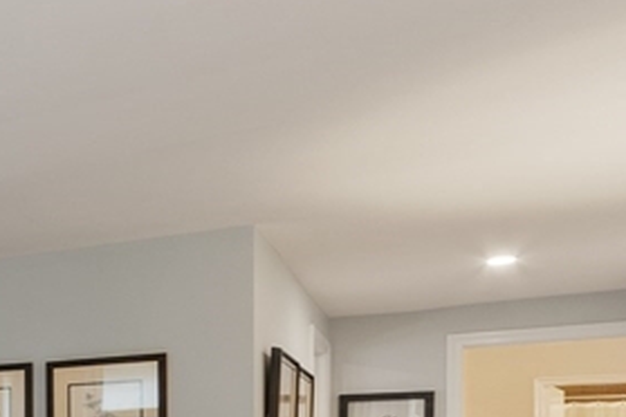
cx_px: -352
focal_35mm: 55
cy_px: 483
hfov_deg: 25.4
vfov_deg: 22.9
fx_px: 956
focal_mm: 10
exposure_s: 2
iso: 320
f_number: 8
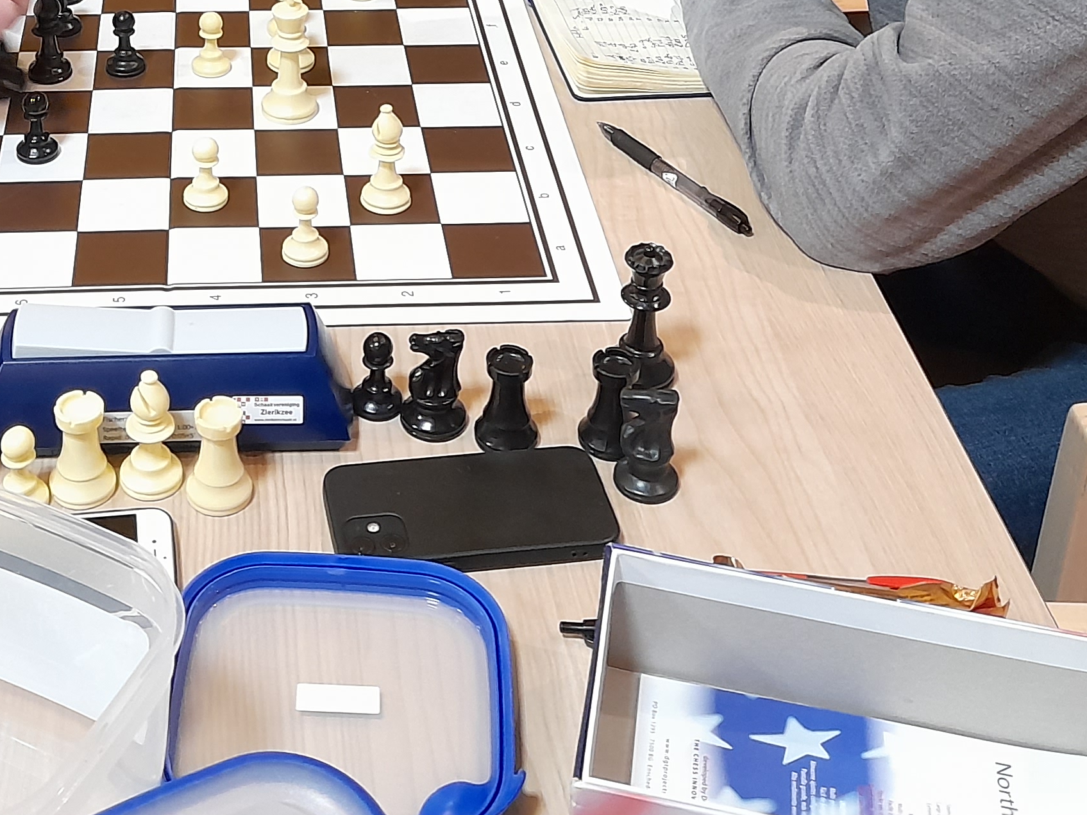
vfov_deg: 22.9
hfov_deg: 32.1
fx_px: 1853
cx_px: 280
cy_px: -143
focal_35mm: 59
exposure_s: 1/33
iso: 320
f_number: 2
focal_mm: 4.6
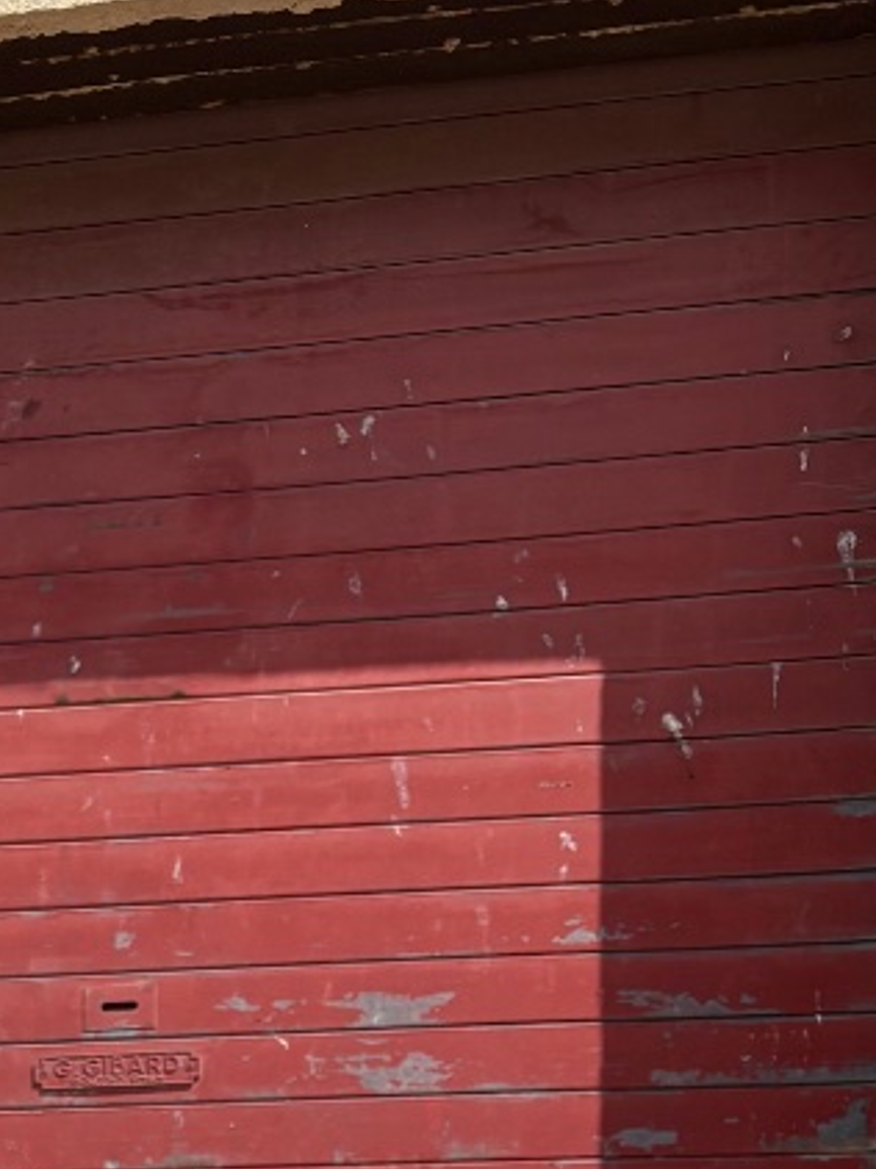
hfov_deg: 18.8
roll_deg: +0.0
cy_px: 1537
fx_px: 2499
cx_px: -186
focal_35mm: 74
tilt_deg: -4.4
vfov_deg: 23.2
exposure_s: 1/2865
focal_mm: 5.96
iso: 50
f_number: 1.6
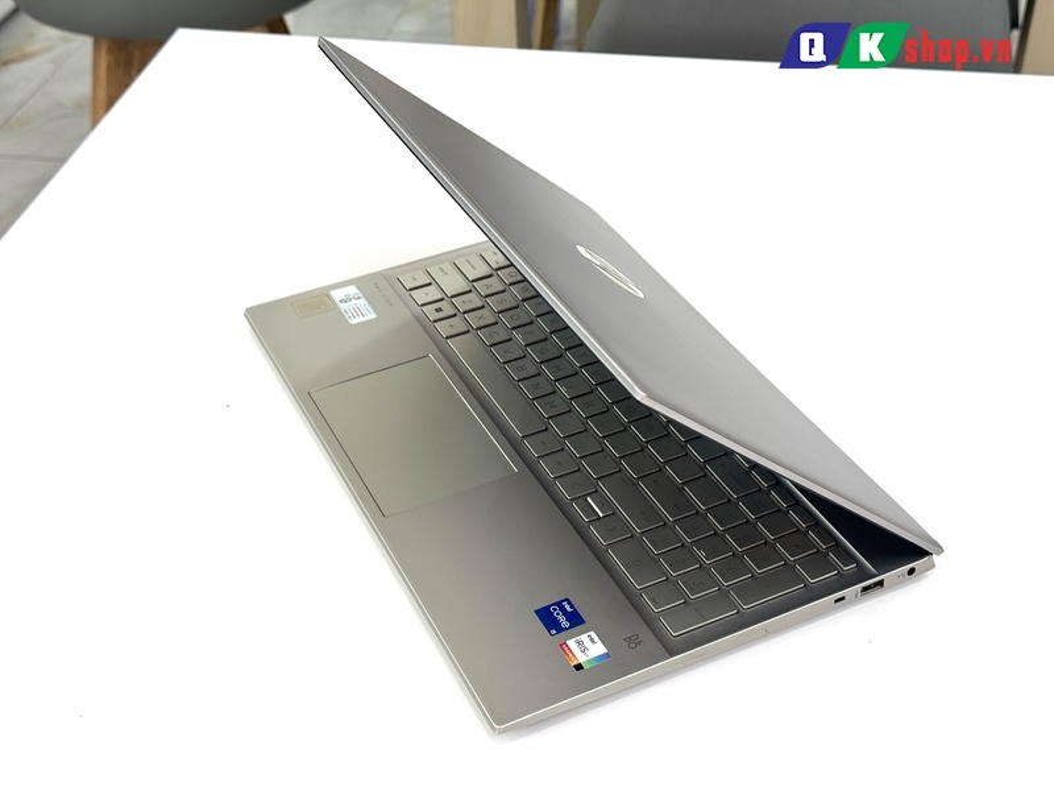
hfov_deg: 39.7
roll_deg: +2.4
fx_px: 1462
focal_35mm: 48
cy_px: 396
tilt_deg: -38.8
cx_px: 527
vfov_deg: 30.3
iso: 64
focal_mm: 6.76
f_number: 1.78
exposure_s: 1/201
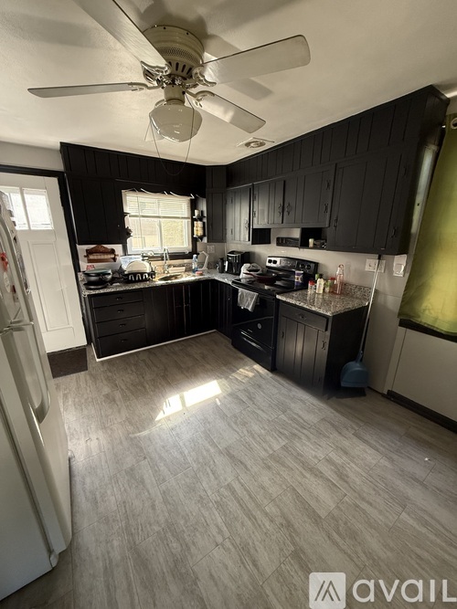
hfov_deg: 85.7
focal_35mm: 14
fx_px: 247
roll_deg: -0.3
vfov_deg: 102.1
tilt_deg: -16.1
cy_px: 304
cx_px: 228
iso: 320
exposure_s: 1/99
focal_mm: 2.22
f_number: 2.2
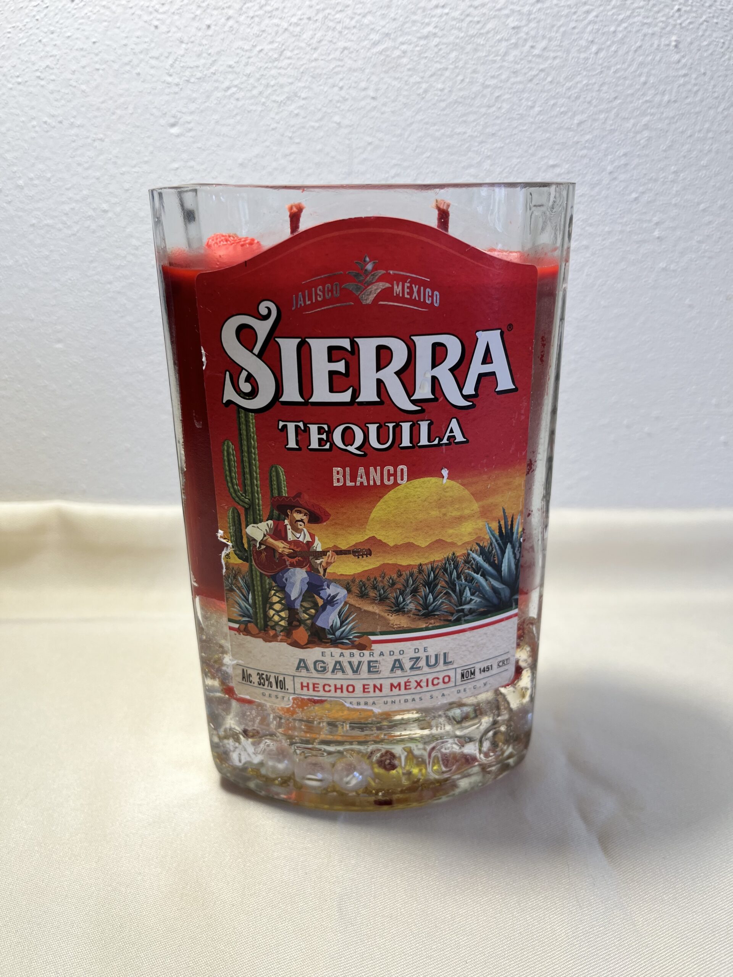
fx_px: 734
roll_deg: +1.1
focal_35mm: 26
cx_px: 366
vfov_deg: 67.3
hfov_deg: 53.1
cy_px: 488
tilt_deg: -22.2
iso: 40
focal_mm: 5.1
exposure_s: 1/170
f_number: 1.6
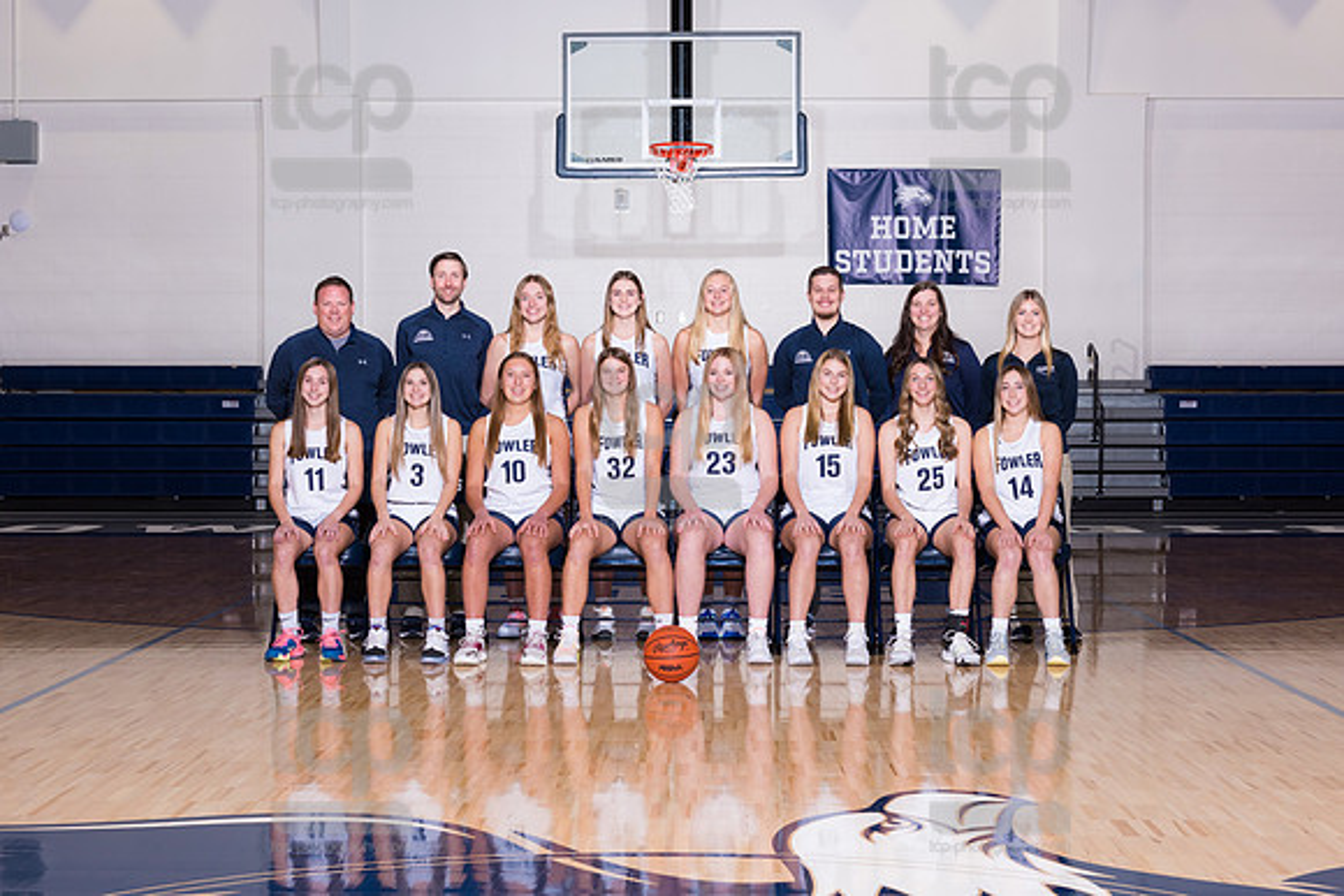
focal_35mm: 57
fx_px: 2140
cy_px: 432
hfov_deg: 34.9
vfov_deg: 23.7
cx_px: 656
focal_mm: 48
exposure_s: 1/250
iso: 400
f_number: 7.1
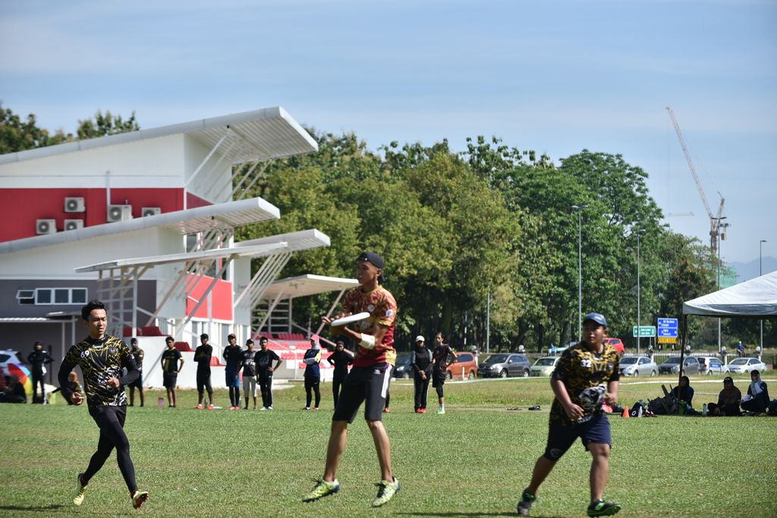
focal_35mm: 125
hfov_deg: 16.4
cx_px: 388
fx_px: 2698
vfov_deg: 11.0
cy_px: 259
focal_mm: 125
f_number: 4
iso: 100
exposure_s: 1/1000
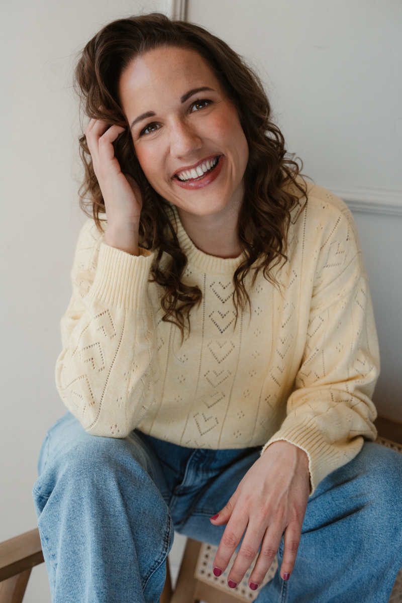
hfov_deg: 23.8
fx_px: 955
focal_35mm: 57
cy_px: 302
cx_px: 201
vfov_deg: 35.1
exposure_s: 1/640
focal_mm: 57
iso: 1250
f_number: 4.5
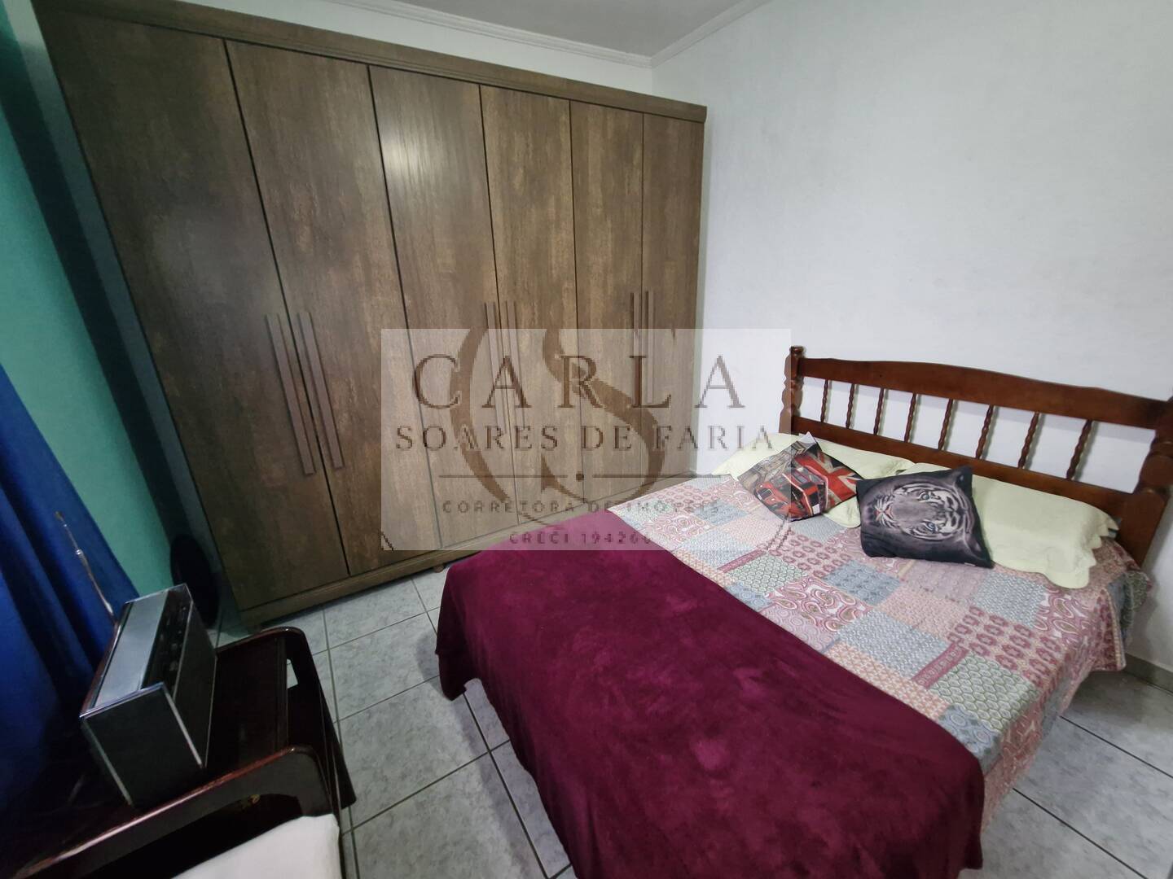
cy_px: 440
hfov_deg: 106.2
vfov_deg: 89.9
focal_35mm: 13
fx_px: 441
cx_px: 586
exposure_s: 1/24
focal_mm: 1.74
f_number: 2.2
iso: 1000
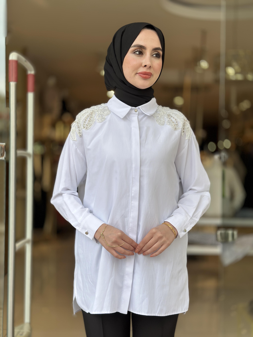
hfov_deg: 30.3
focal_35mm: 48
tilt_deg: -0.4
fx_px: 468
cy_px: 168
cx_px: 126
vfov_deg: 39.7
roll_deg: -0.7
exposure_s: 1/1000
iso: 80
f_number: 1.78
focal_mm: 6.86
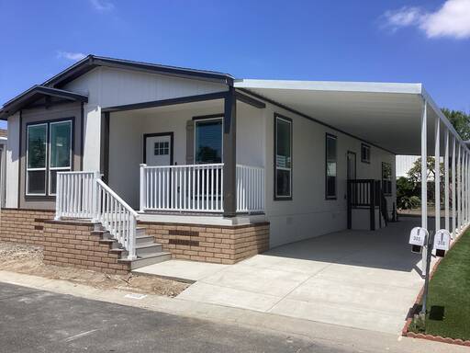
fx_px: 421
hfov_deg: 58.4
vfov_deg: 45.4
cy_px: 176
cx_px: 235
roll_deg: +0.0
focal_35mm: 31
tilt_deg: +1.4
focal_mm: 3.3
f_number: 2.4
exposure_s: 1/1852
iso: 25
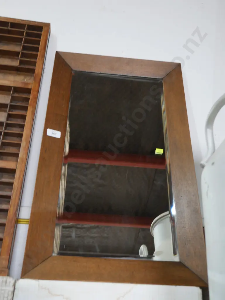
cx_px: 112
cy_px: 150
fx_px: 364
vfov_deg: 44.8
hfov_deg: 34.4
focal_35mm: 42
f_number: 4.6
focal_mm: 21
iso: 1000
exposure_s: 1/60
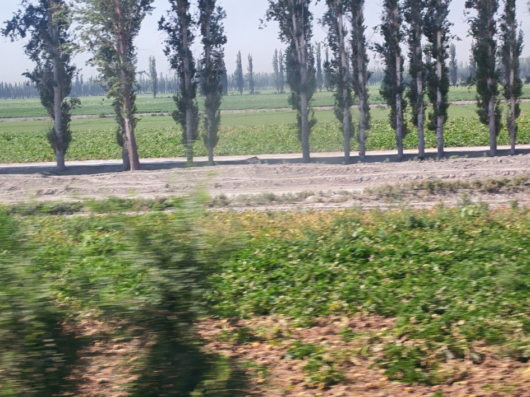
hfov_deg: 24.4
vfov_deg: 18.3
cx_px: 312
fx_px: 1225
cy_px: 112
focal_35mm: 80
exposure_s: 1/200
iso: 50
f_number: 1.95
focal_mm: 5.52
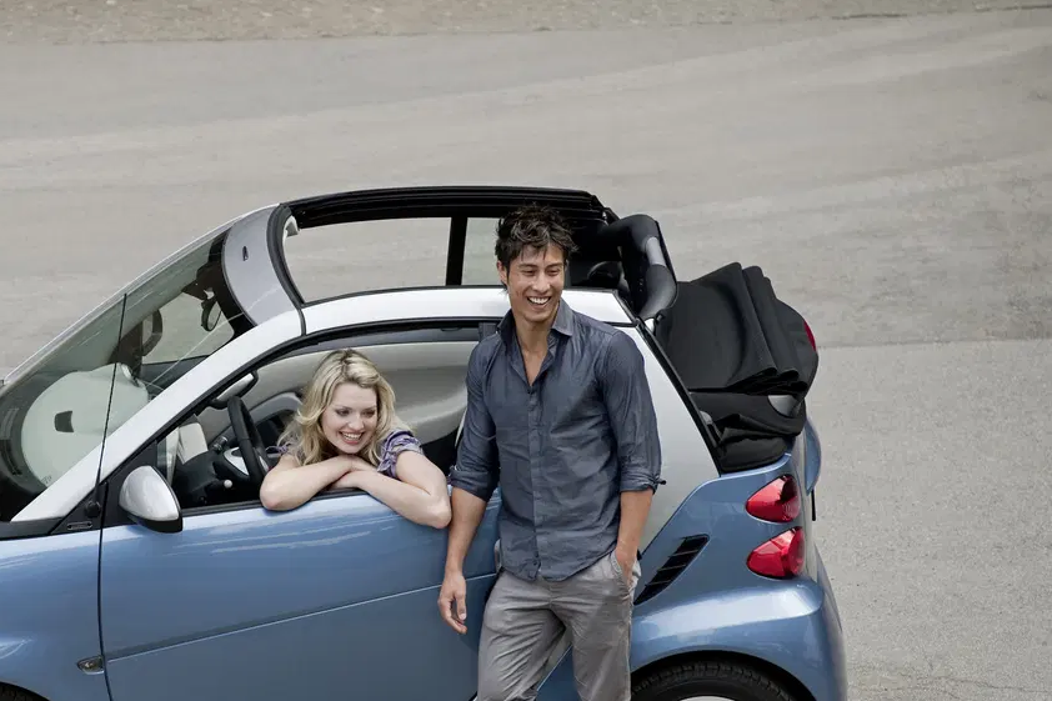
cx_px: 317
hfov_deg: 7.2
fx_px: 8326
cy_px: 496
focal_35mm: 285
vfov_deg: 4.8
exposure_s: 1/250
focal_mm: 200
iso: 100
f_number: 5
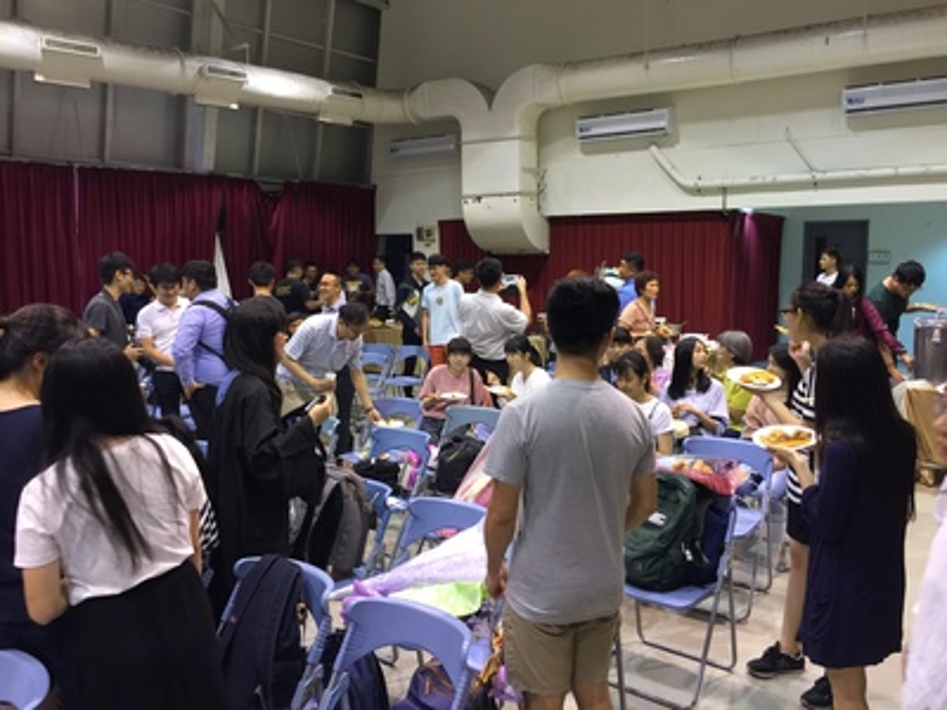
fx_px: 793
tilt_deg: -7.4
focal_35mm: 29
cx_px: 474
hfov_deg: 61.7
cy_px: 355
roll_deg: -0.3
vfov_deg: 48.2
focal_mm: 4.15
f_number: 2.2
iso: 50
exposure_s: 1/15
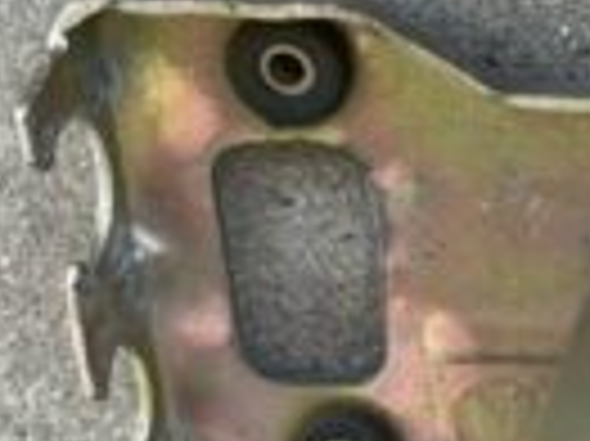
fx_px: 2026
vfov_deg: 12.1
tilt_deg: -57.6
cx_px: 968
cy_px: 567
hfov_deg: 15.0
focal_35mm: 119
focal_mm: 5.1
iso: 32
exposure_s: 1/184
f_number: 1.6
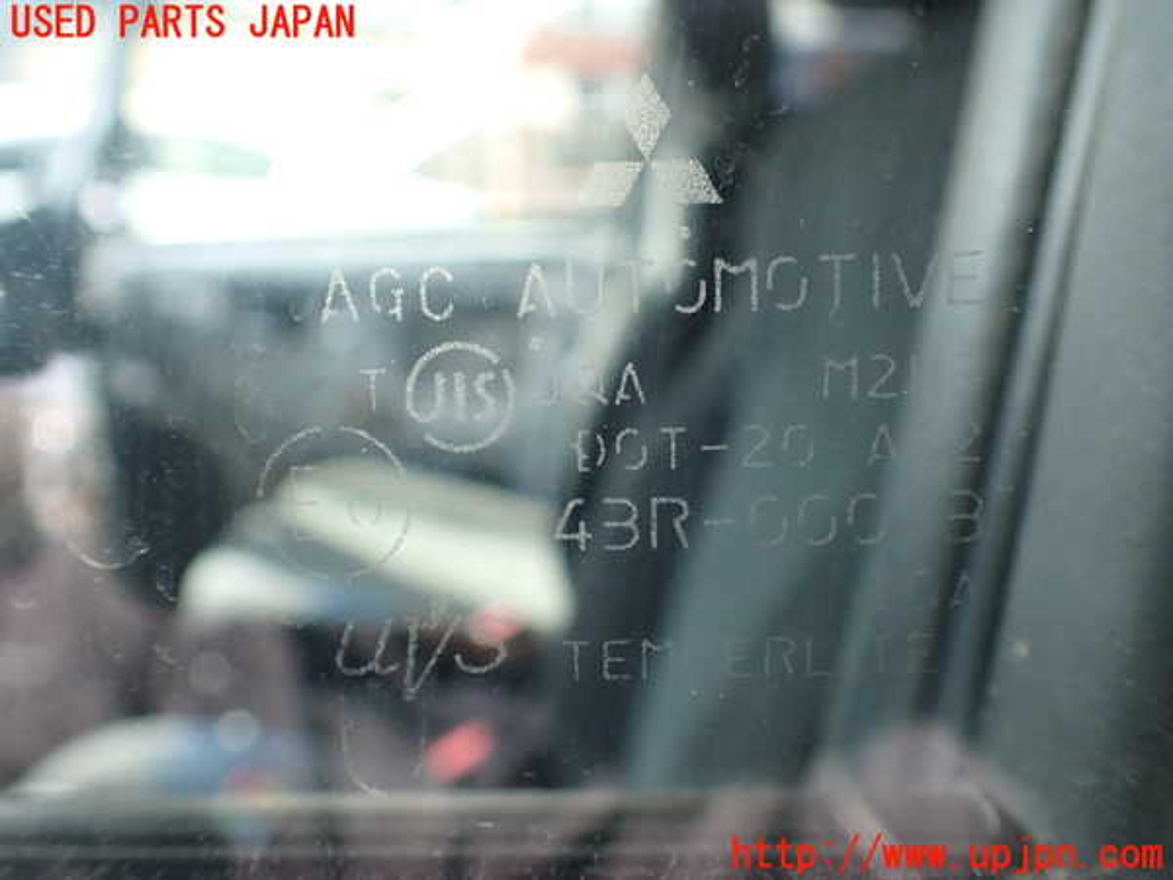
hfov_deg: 60.0
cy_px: 440
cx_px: 586
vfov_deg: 46.8
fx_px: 1017
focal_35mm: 30
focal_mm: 5.4
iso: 200
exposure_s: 1/125
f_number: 2.3
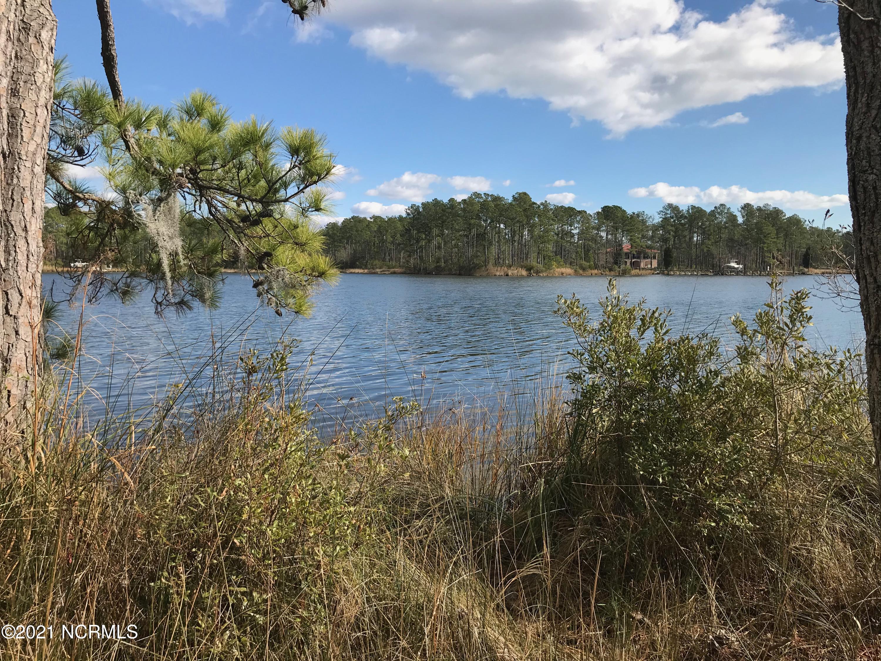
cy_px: 330
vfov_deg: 49.7
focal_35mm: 28
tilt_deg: -3.7
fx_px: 713
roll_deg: -1.1
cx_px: 440
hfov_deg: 63.4
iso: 20
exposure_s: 1/2128
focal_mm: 3.99
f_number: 1.8
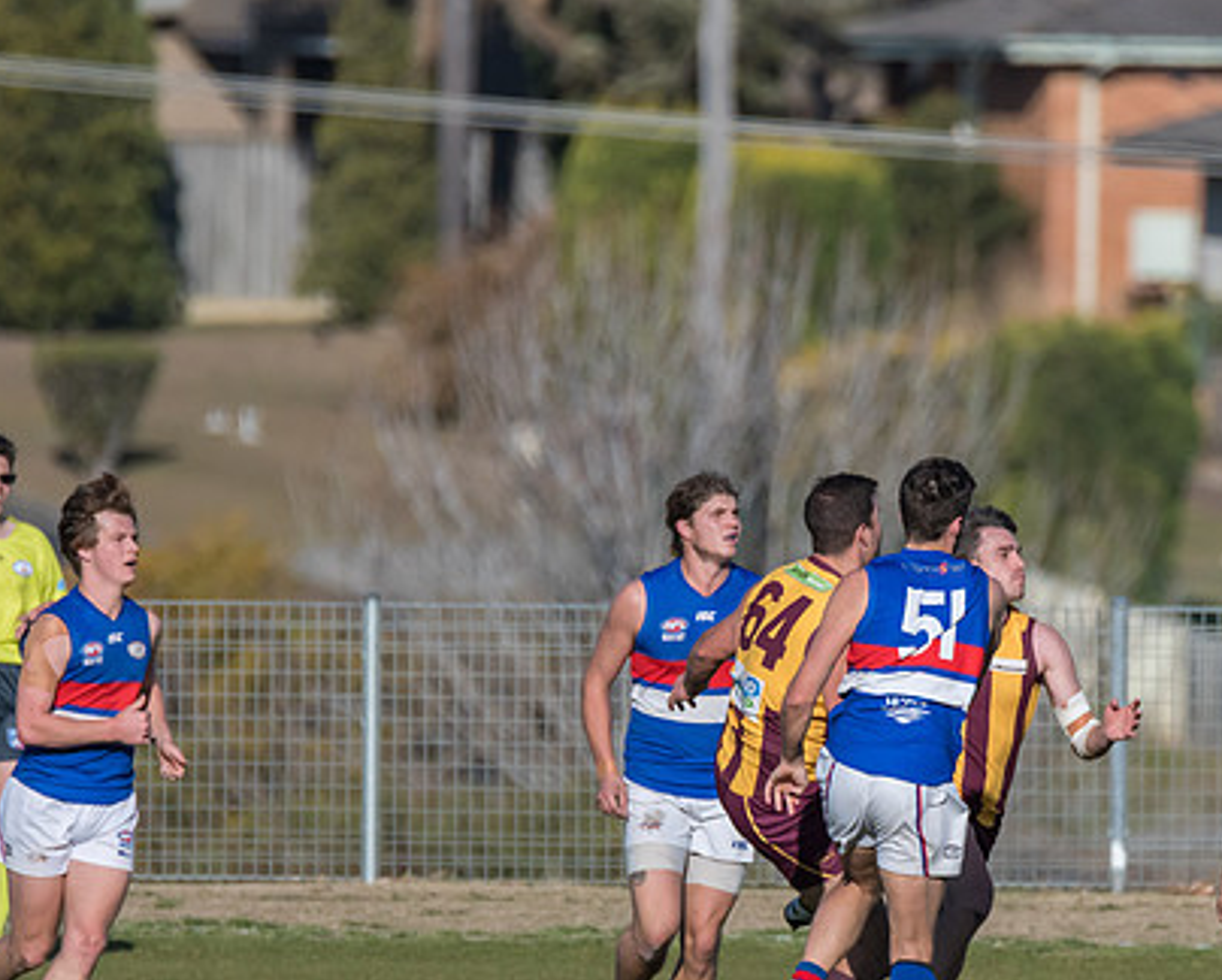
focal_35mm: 1252
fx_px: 45324
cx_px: 843
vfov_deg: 1.2
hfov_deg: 1.5
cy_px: 577
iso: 800
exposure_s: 1/5000
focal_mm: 600
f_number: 8
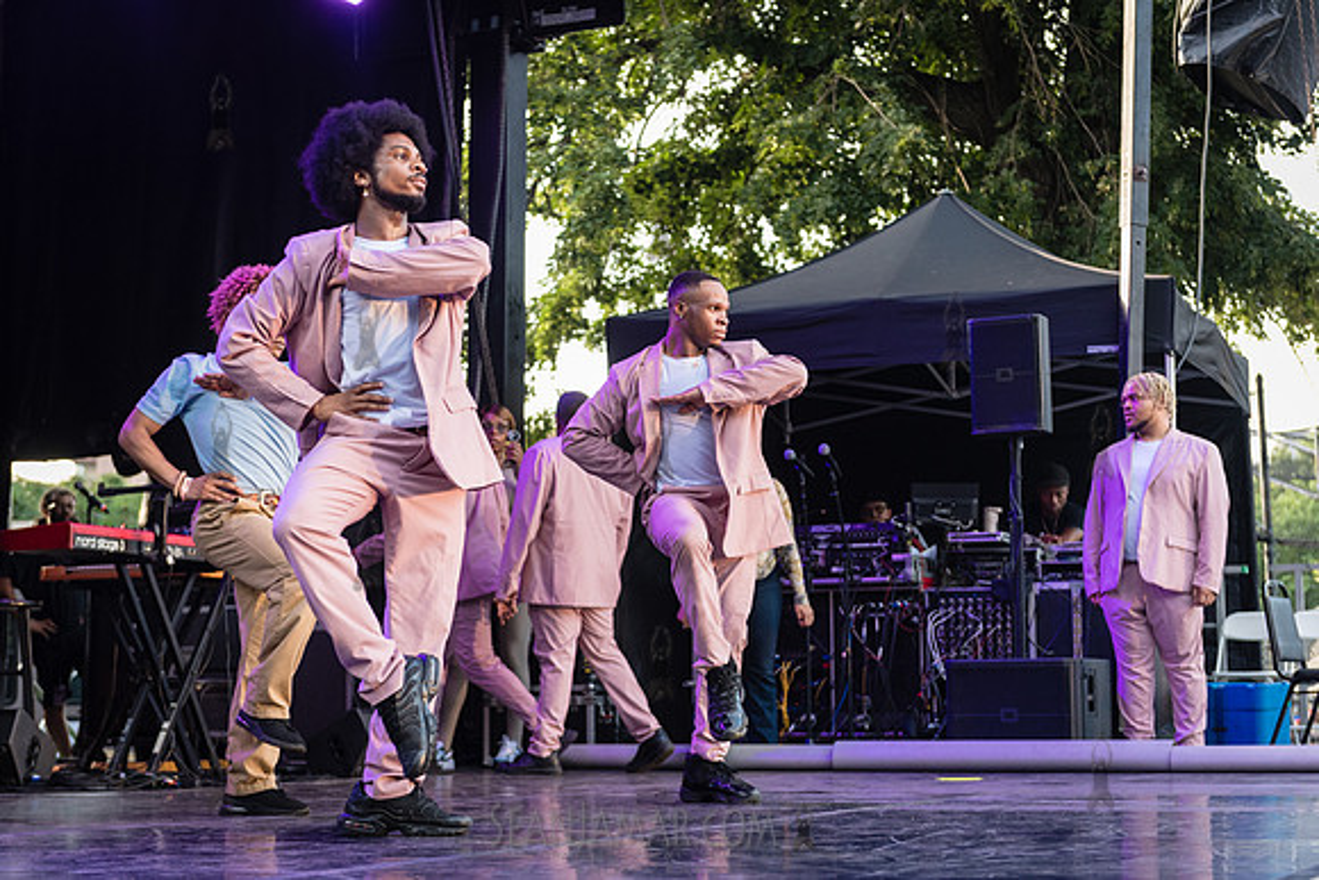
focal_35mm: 60
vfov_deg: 22.6
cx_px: 660
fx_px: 2199
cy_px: 440
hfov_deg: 33.4
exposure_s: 1/640
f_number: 3.2
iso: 1000
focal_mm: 60
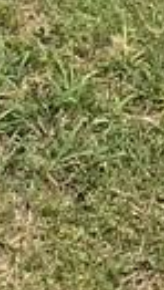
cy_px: -398
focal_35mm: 154
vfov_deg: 11.6
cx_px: 42
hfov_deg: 7.9
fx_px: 1187
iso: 16
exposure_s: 1/2538
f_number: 1.8
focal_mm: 3
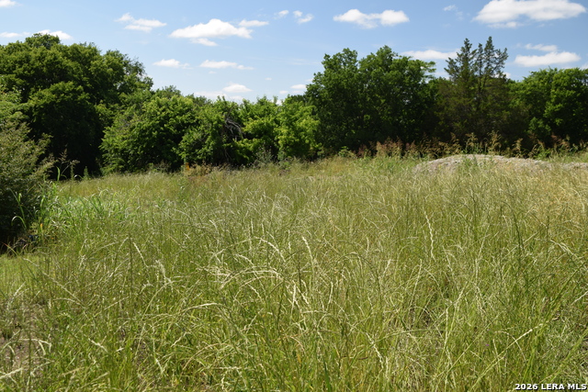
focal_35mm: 36
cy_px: 196
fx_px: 588
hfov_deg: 53.1
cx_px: 294
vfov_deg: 36.9
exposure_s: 1/250
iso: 200
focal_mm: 24
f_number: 8
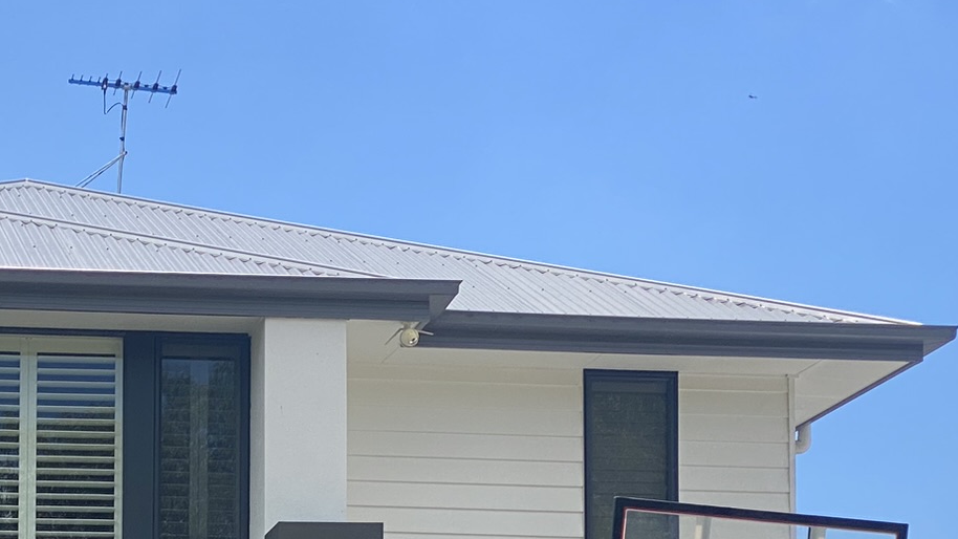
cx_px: 101
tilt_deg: +6.7
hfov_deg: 16.7
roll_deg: -0.8
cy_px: 674
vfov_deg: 9.4
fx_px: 3226
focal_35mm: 127
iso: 20
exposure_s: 1/1845
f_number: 2
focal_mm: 6
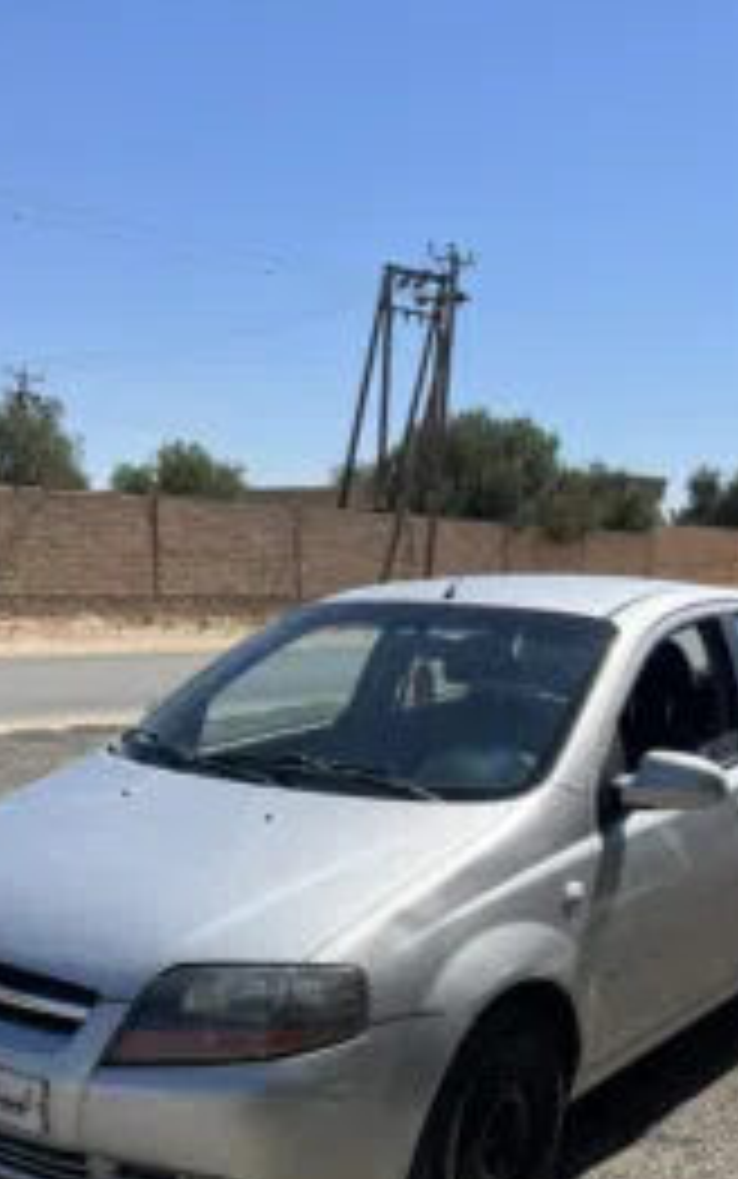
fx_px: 1350
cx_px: 364
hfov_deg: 30.6
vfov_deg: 45.9
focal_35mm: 42
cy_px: 850
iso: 50
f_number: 1.5
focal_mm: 5.7
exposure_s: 1/5319
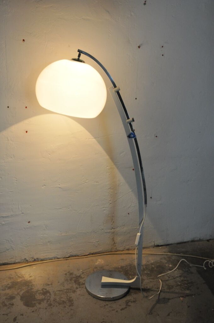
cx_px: 107
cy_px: 162
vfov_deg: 49.6
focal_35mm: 39
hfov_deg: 34.1
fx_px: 349
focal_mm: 26
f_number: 6.3
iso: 800
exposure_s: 1/10
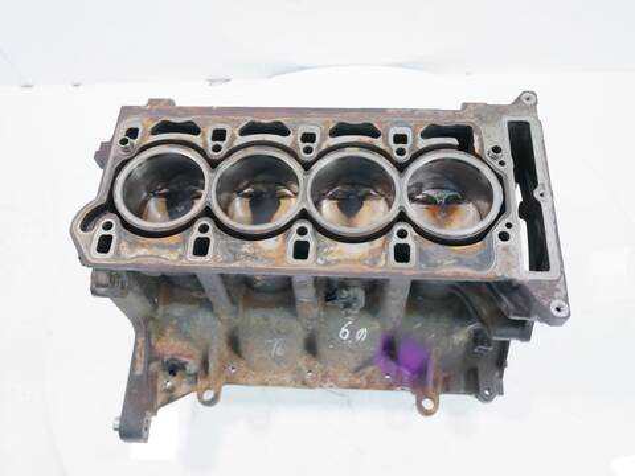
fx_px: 587
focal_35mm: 32
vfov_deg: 44.2
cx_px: 318
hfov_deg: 56.8
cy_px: 238
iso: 400
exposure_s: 1/60
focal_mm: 16
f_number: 4
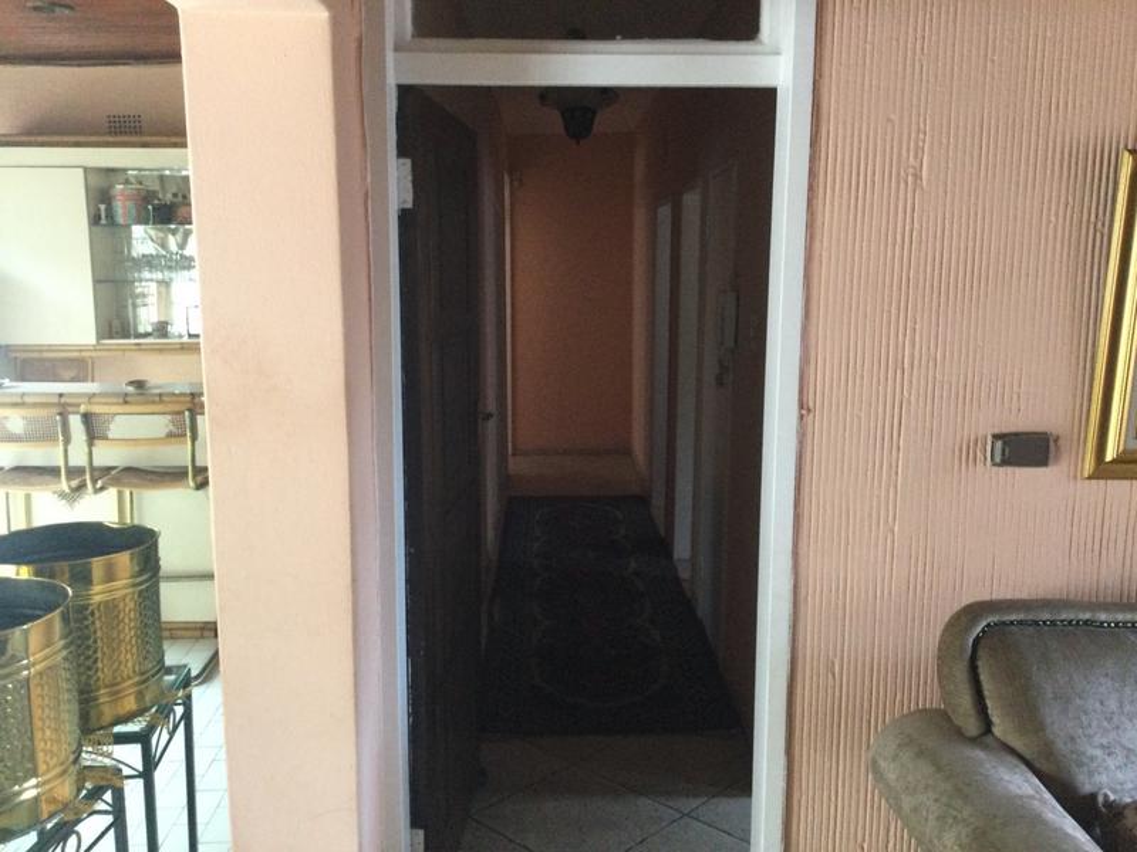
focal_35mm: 31
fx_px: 1018
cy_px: 426
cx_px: 568
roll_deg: -0.3
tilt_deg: -8.8
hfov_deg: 58.4
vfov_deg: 45.4
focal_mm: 3.3
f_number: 2.4
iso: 200
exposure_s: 1/17
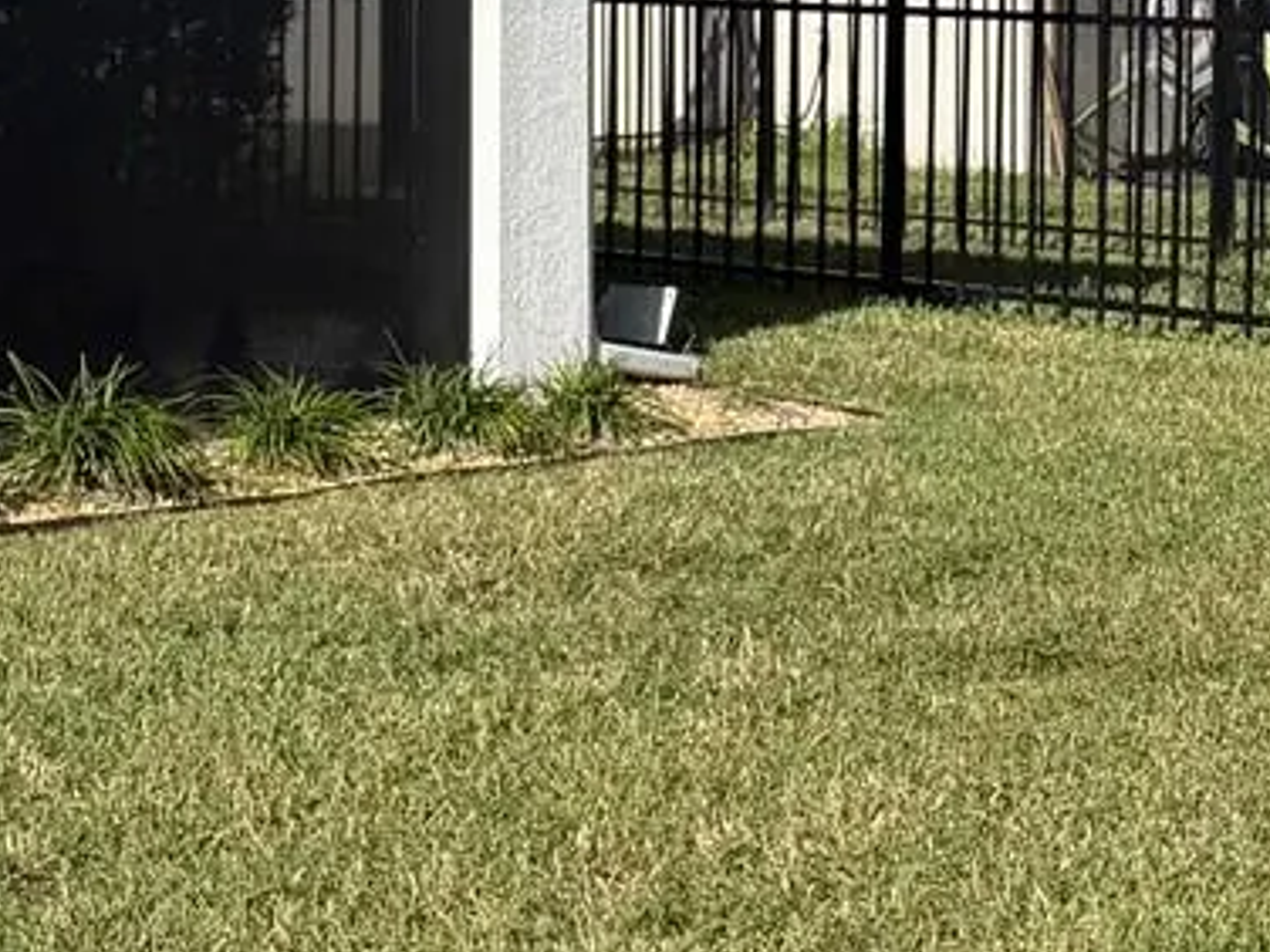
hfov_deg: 15.3
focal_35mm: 102
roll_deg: +0.5
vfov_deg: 14.2
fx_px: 3742
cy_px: -71
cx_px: -1300
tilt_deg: -1.2
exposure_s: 1/4673
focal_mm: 6.76
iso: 80
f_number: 1.78
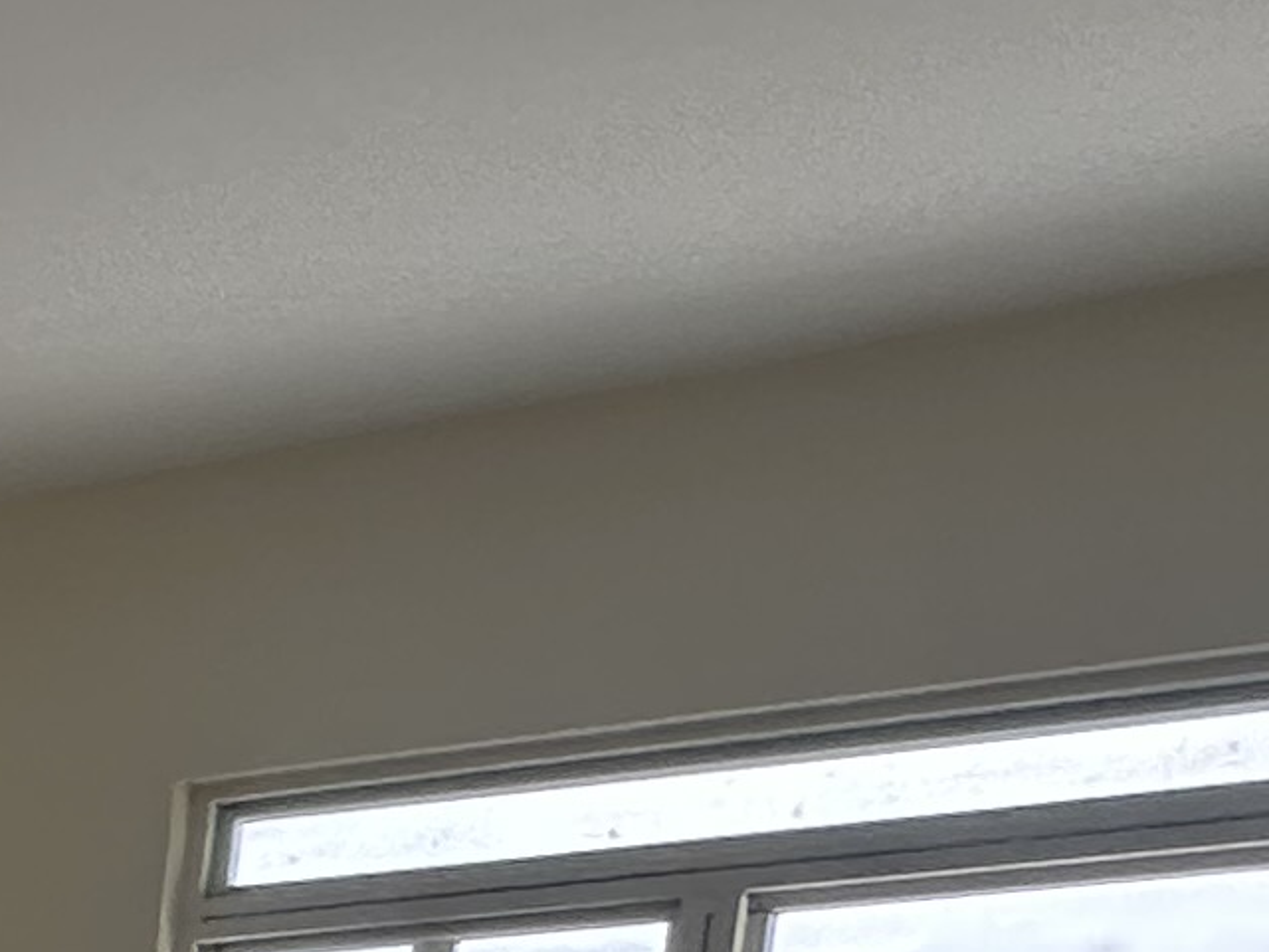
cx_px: -2120
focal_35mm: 88
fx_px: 3227
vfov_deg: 14.1
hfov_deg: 13.1
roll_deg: -2.1
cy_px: 1910
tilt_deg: -7.9
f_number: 2.2
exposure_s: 1/393
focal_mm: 2.22
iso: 40
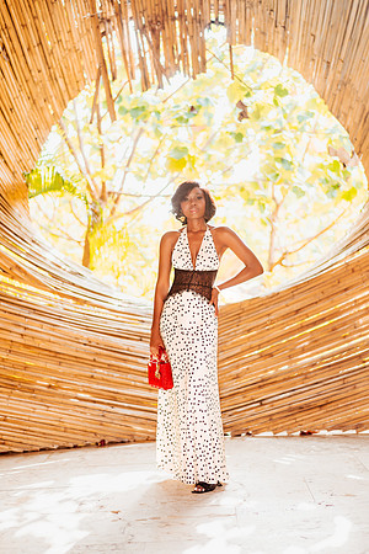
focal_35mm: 58
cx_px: 184
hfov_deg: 23.4
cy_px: 277
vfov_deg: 34.5
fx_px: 892
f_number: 1.6
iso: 200
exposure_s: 1/800
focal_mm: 58
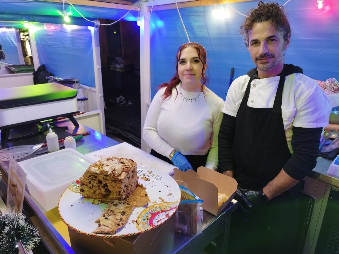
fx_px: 235
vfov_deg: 56.8
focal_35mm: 24
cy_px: 127
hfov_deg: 71.6
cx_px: 170
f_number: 1.89
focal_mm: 5.89
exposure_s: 1/50
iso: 270
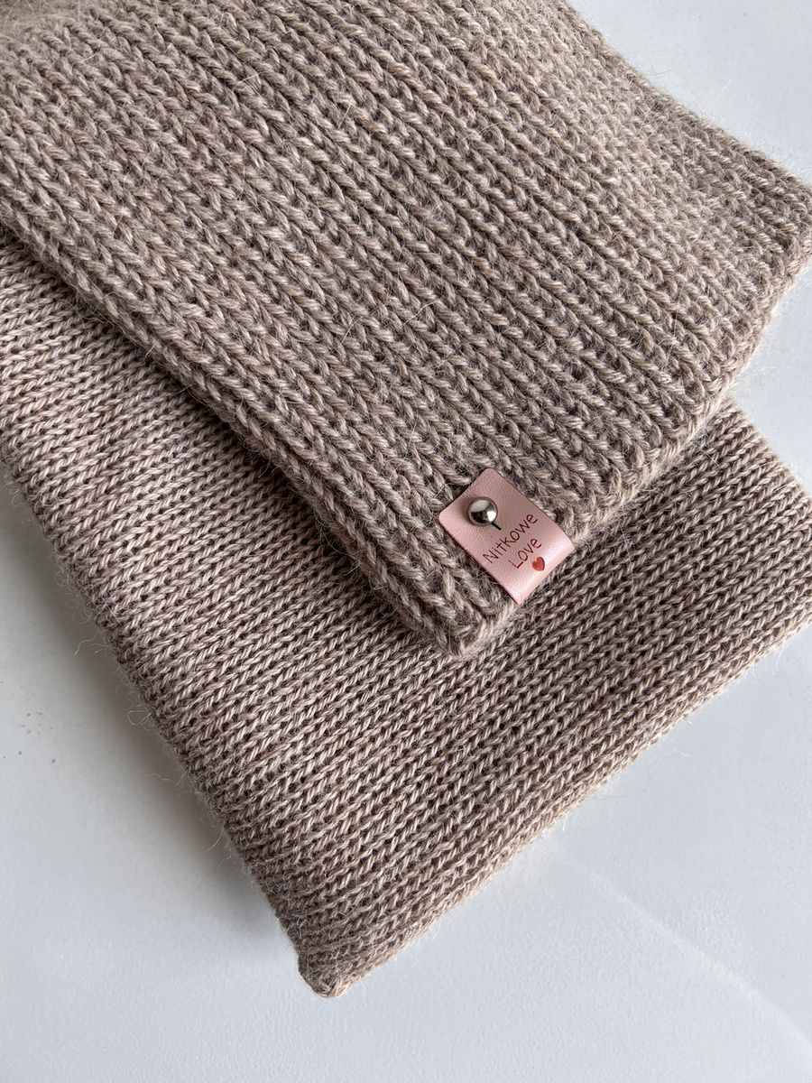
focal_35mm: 26
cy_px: 542
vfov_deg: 67.3
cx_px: 406
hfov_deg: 53.1
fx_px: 813
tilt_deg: -87.5
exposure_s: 1/135
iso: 64
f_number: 1.5
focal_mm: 5.7
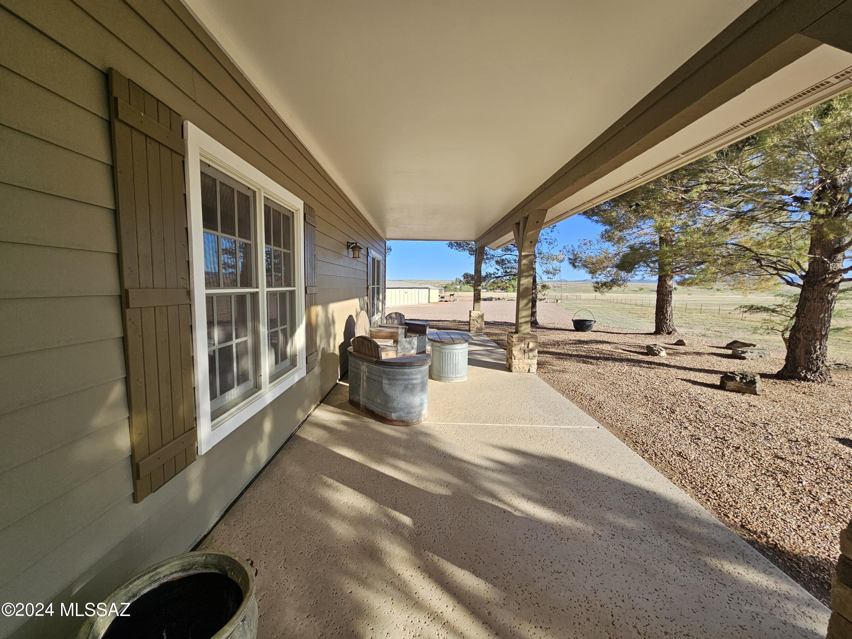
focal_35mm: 13
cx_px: 426
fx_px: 320
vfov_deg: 89.9
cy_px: 320
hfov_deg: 106.2
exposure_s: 1/607
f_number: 2.2
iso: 50
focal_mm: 2.2
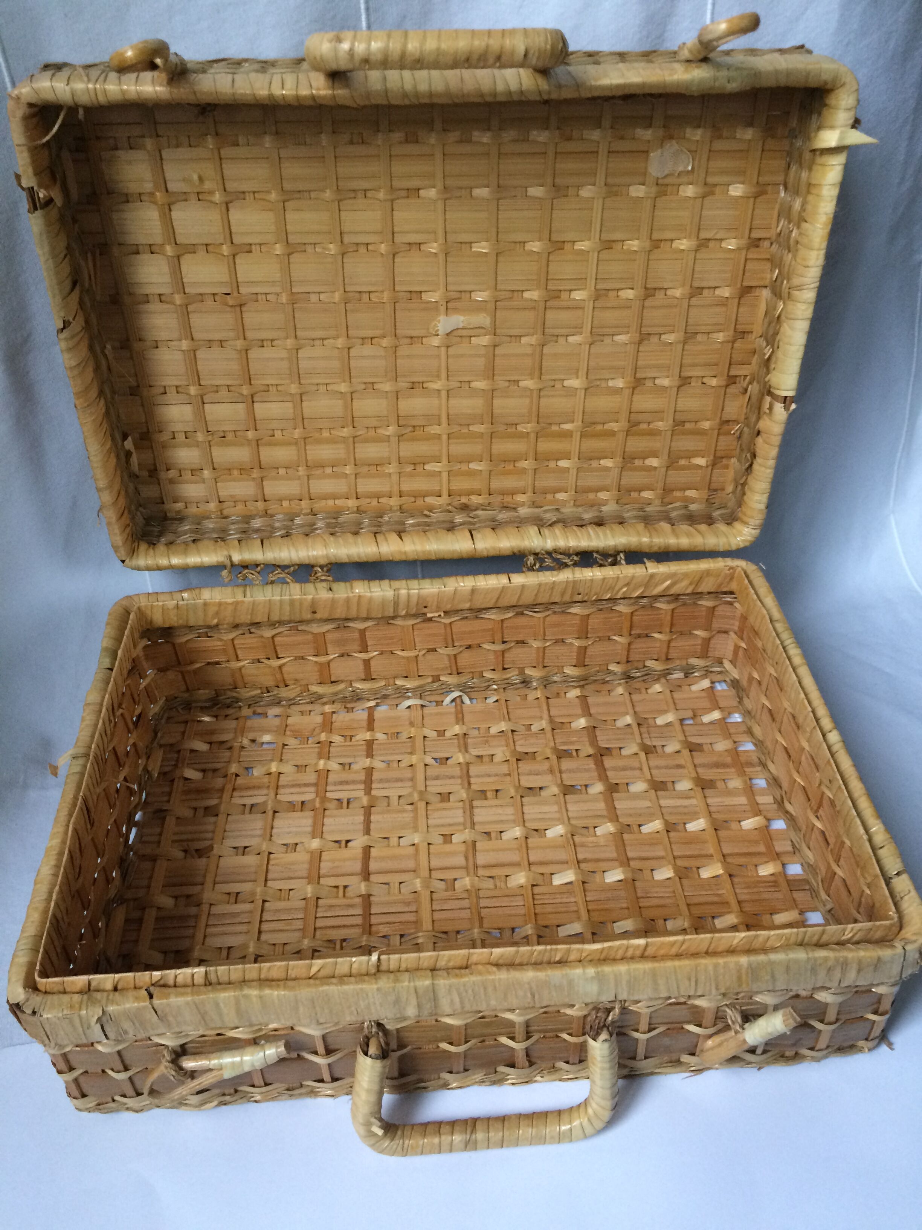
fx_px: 1030
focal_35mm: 29
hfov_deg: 48.2
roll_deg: +2.3
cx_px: 461
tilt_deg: -40.5
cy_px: 615
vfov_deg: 61.7
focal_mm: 4.15
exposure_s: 1/33
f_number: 2.2
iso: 250
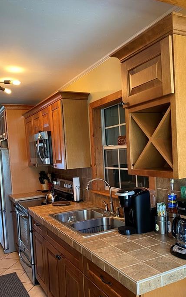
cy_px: 166
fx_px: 251
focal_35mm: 31
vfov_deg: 61.1
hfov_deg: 40.6
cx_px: 90
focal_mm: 4.25
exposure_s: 1/60
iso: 160
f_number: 1.8
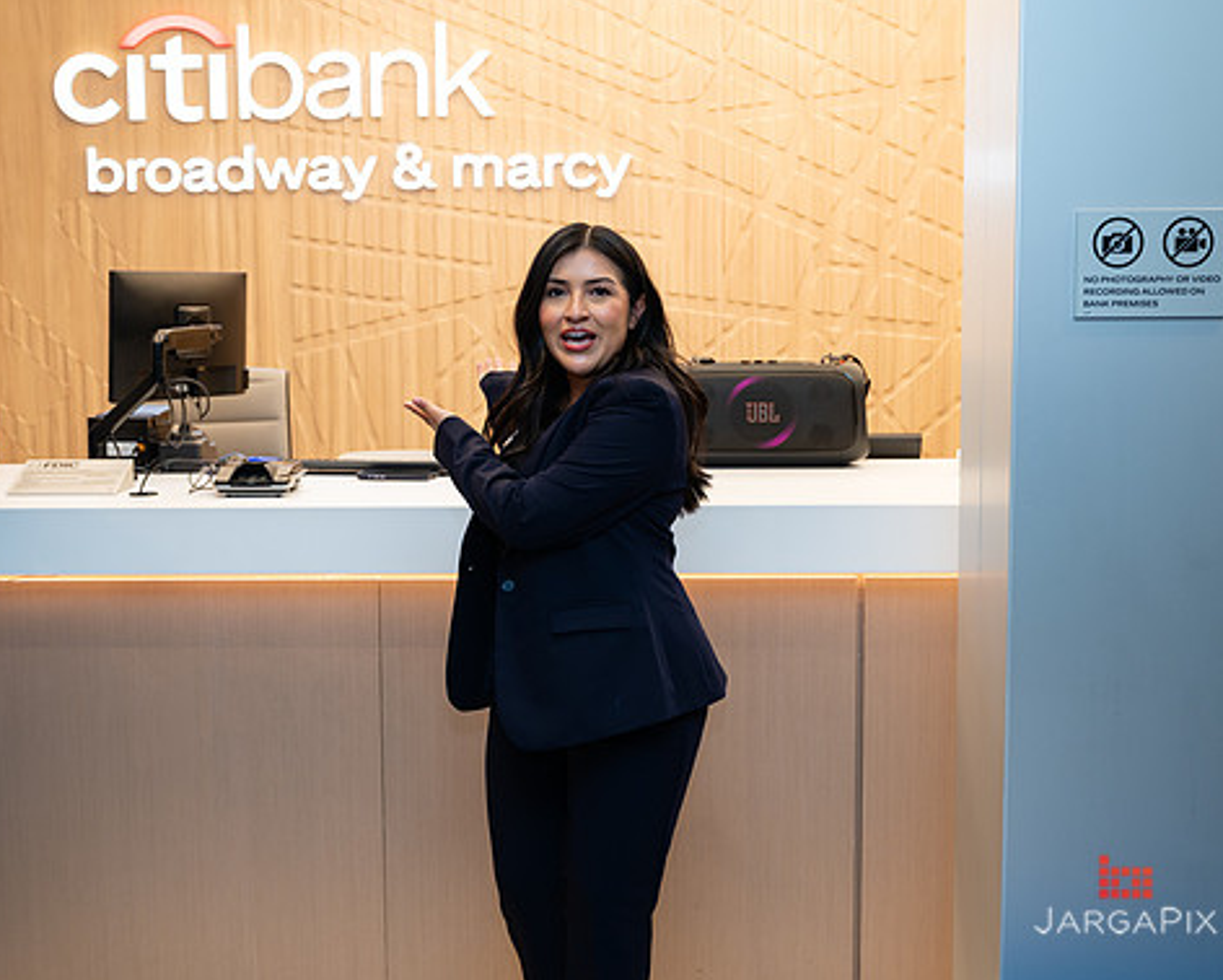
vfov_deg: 29.7
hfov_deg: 36.6
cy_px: 488
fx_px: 1847
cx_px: 534
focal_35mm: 51
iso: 400
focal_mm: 44
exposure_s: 1/160
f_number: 4
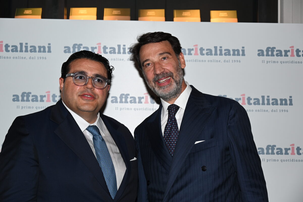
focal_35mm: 60
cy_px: 101
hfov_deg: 33.4
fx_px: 505
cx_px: 152
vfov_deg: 22.6
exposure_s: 1/80
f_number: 6
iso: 640
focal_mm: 60
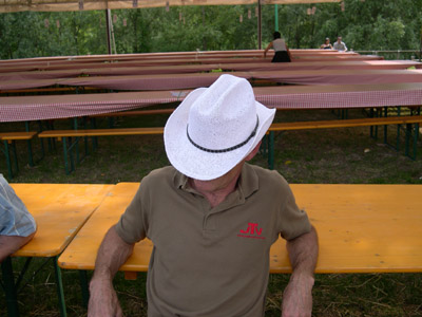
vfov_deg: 37.7
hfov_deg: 49.0
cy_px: 158
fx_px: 463
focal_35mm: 38
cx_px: 211
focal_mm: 8
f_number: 2.8
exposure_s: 1/468
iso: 100
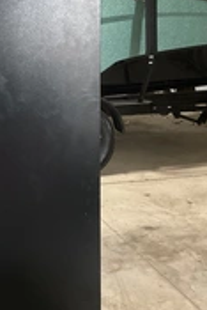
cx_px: 11
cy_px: 117
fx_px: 594
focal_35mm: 69
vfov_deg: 29.1
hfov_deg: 19.3
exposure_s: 1/60
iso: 160
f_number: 1.8
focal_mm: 3
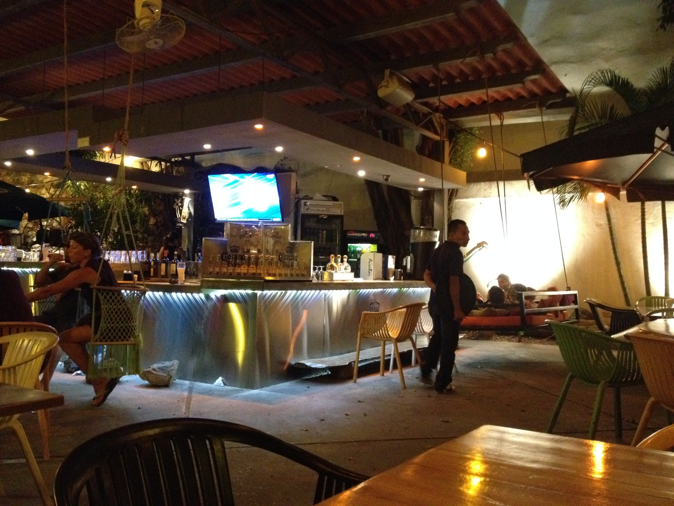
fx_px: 681
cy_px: 253
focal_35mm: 35
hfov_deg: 52.6
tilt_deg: -0.4
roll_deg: -0.7
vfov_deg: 40.7
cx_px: 337
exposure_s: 1/15
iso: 800
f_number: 2.4
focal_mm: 4.28
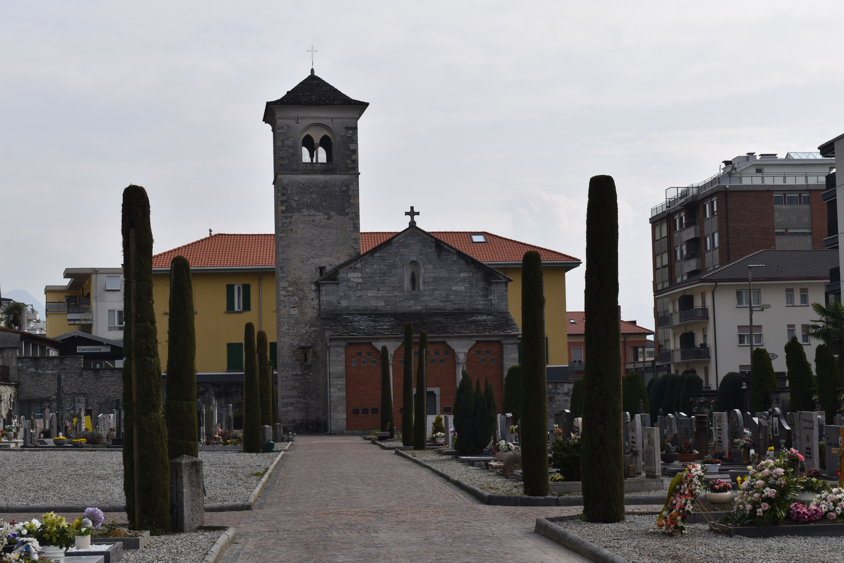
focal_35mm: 60
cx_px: 422
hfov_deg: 33.4
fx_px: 1407
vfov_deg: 22.6
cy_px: 282
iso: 100
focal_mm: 40
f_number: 10
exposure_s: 1/200
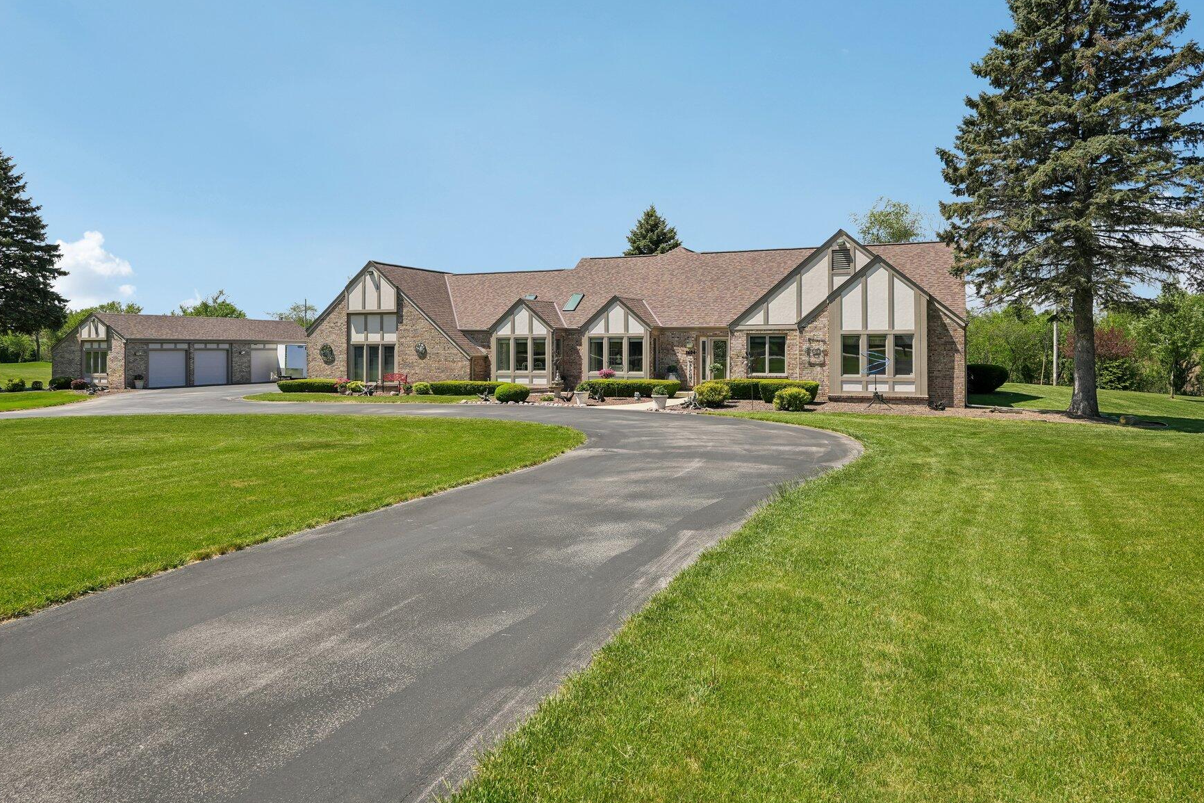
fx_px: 869
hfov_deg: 69.4
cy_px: 339
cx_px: 583
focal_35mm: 26
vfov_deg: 49.4
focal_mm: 22
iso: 100
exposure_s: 1/400
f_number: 7.1
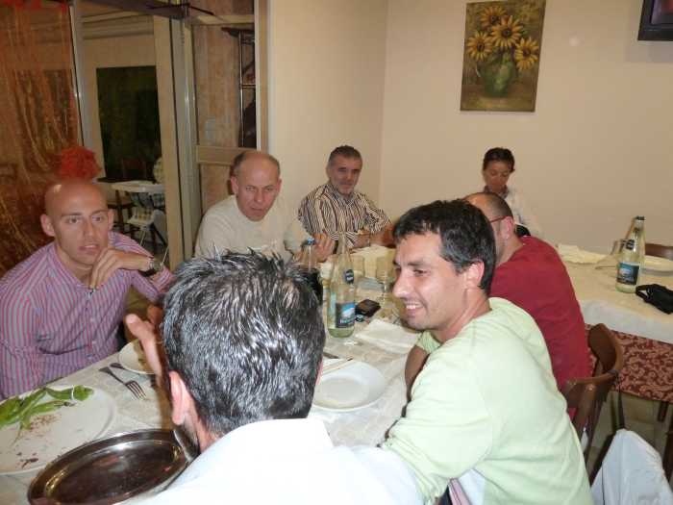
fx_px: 486
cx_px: 336
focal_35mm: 25
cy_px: 252
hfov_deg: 69.4
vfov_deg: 54.9
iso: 400
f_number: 3.3
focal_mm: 4.1
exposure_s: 1/60
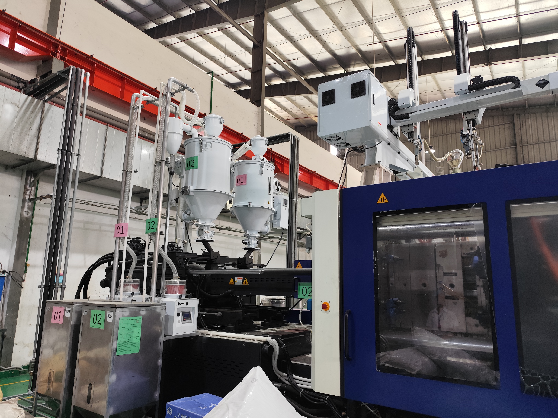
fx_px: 371
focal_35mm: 23
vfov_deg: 58.9
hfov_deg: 73.9
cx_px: 279
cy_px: 209
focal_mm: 6.14
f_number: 1.65
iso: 500
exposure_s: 1/50
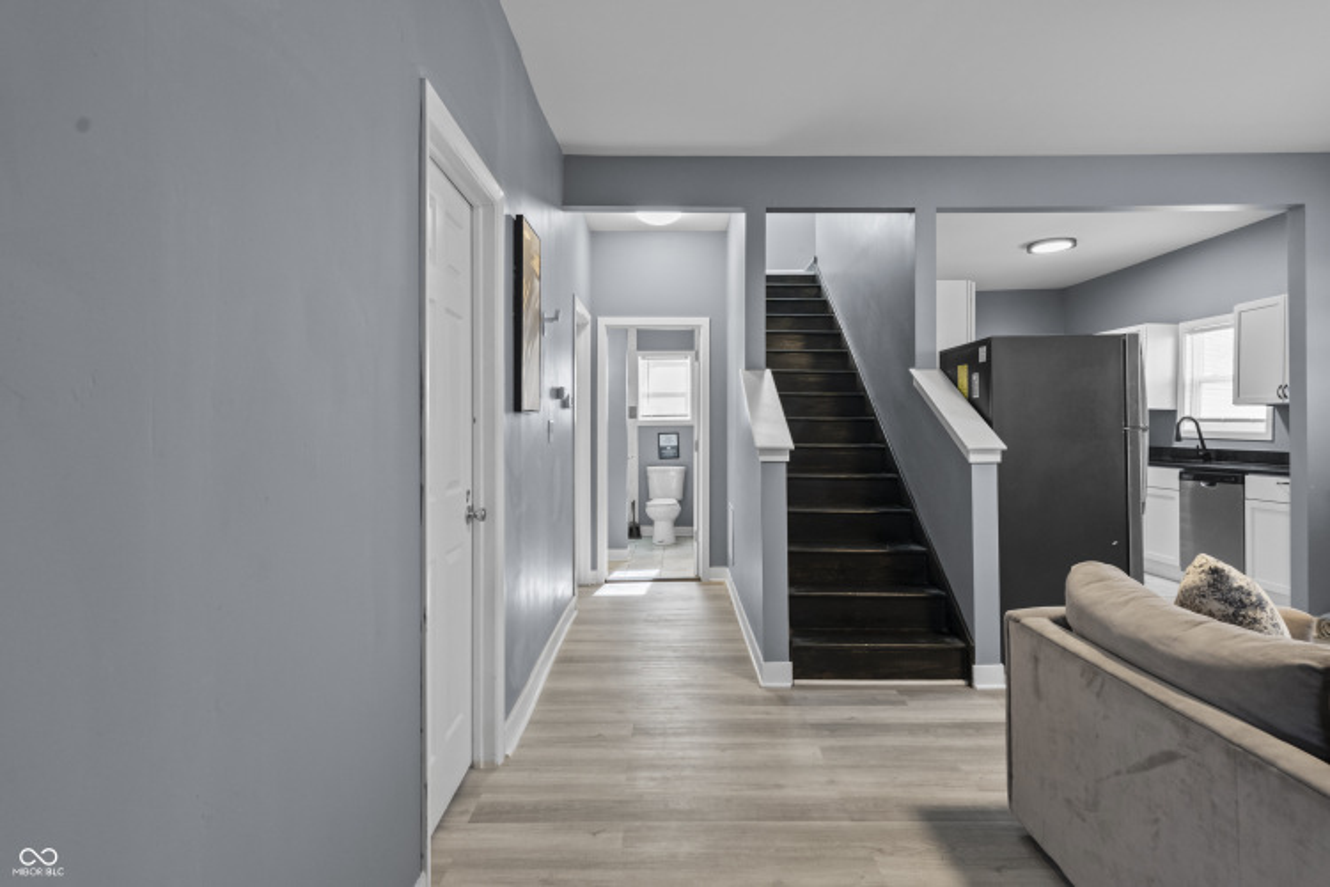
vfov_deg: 63.2
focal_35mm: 20
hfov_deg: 85.4
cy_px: 444
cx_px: 665
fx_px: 720
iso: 1600
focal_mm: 19.5
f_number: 7.1
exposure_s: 1/6
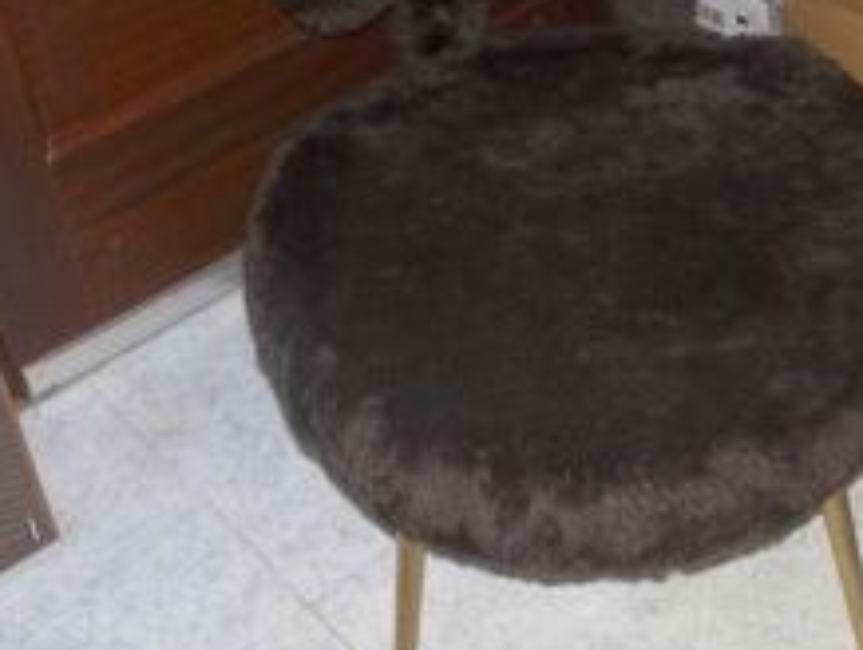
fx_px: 1597
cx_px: 463
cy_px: 216
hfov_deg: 30.2
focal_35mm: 64
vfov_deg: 22.9
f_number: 3.3
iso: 160
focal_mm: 4.1
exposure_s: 1/30
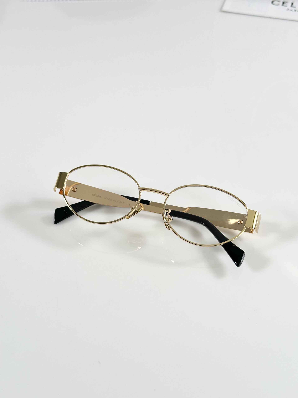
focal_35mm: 48
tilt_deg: -46.0
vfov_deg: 39.7
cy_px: 199
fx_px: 551
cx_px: 149
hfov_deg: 30.3
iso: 50
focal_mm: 6.86
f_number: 1.78
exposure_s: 1/100
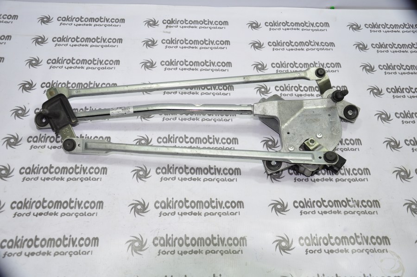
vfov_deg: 35.4
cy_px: 138
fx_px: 434
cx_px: 208
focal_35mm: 38
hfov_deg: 51.3
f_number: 5
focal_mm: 25
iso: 200
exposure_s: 1/40
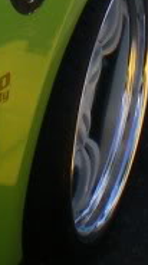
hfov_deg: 6.7
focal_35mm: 180
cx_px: 6
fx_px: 1260
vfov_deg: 11.4
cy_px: -143
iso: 64
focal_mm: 6.3
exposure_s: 1/400
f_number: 4.6
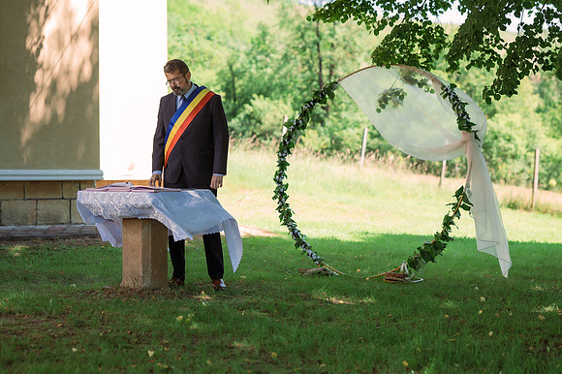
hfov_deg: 23.9
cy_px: 187
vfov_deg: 16.1
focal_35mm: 85
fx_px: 1326
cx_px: 281
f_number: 2.8
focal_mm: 85
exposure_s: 1/640
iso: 250
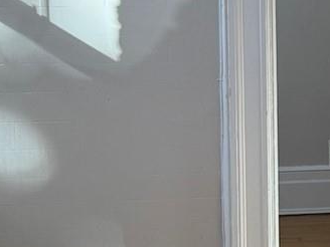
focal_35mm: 150
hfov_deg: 11.5
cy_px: 143
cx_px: 714
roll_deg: -1.5
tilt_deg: -10.7
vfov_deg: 9.9
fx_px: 1430
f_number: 1.78
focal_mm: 6.86
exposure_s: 1/356
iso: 80
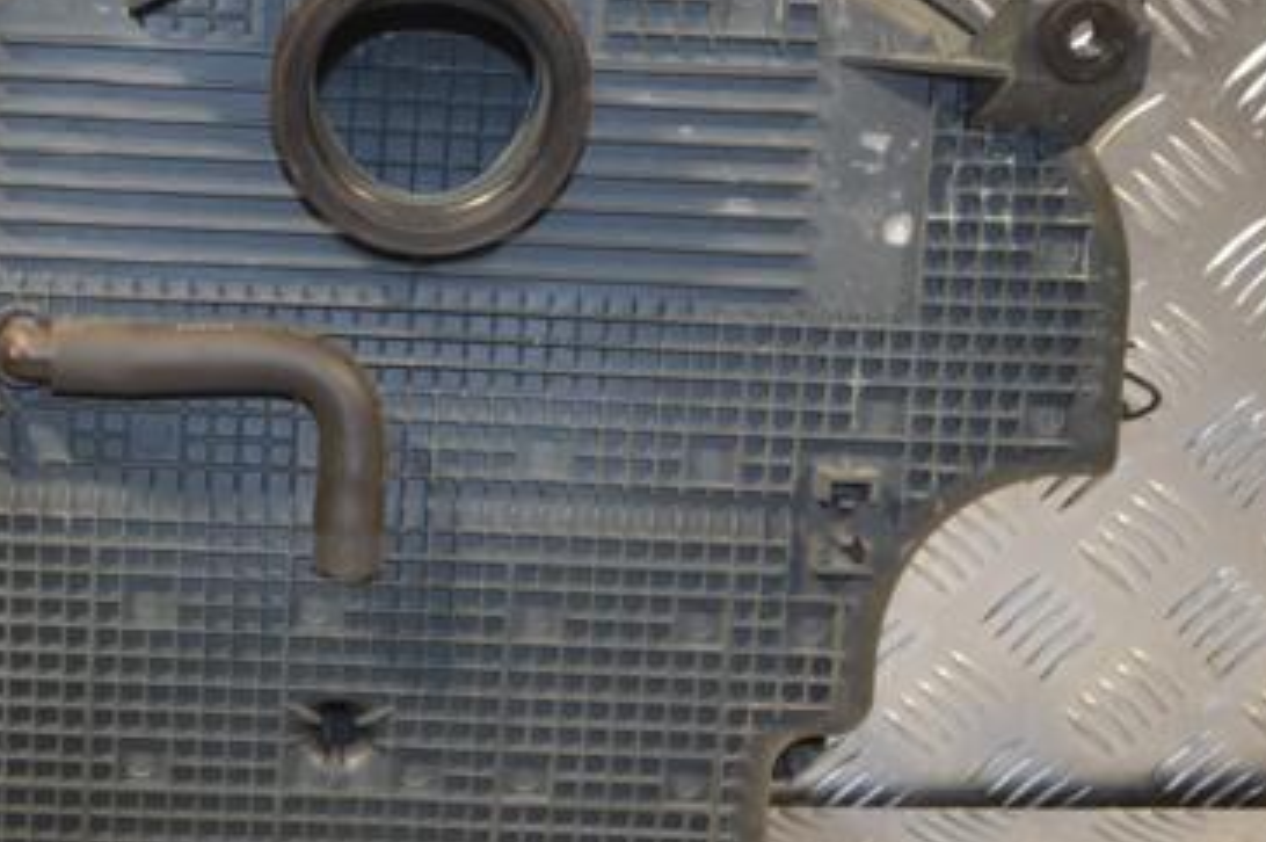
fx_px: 3478
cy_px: 508
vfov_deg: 13.8
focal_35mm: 99
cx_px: 303
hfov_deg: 20.5
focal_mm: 40
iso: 400
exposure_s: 1/60
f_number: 5.3
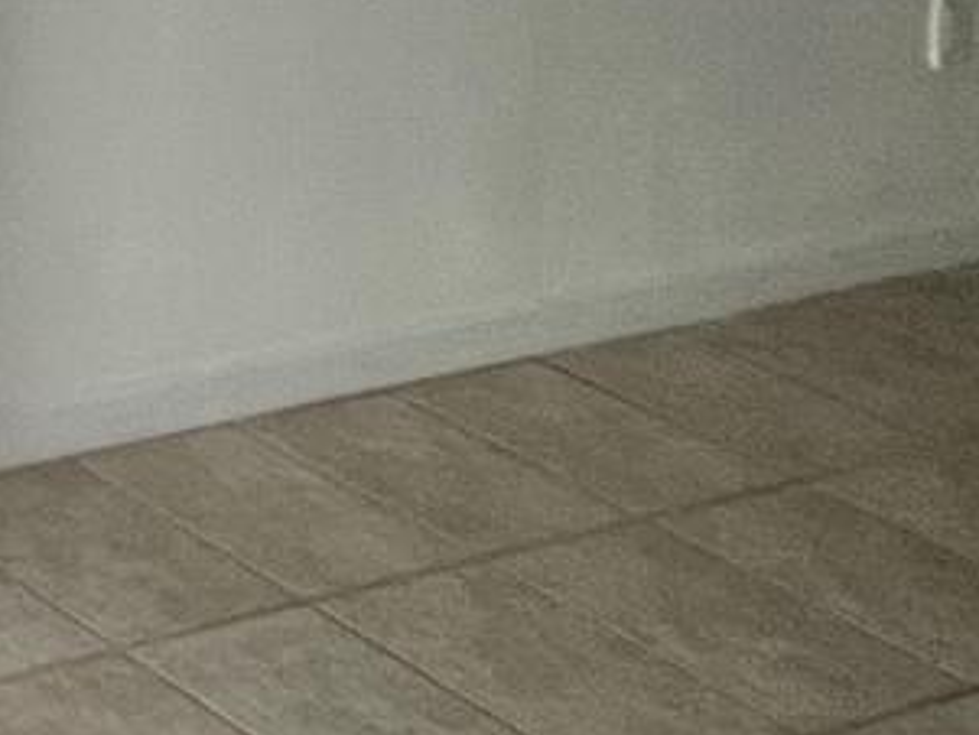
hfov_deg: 14.2
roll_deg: +0.4
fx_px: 1952
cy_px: -742
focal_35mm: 69
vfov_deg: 16.3
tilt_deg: -4.2
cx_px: -1512
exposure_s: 1/99
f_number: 1.8
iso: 250
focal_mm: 1.57
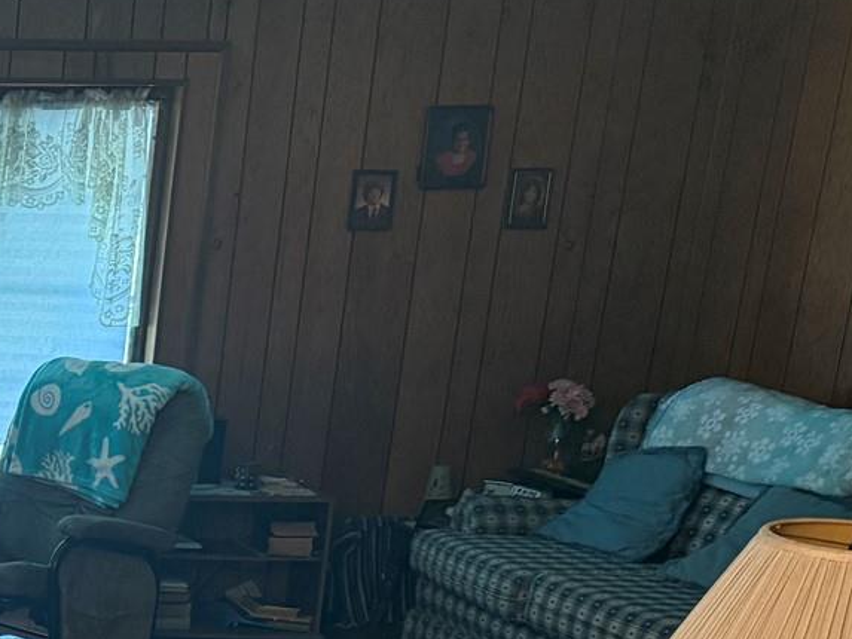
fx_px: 1649
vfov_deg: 21.1
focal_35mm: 67
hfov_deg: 24.3
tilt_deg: -15.3
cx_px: -333
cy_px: 657
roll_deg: +0.2
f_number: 1.78
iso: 400
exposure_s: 1/60
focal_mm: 6.76
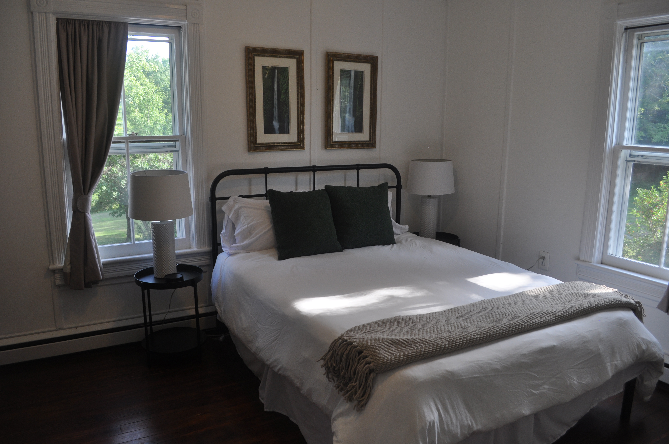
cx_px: 334
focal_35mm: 27
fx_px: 501
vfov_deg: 47.8
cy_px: 222
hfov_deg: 67.4
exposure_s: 1/125
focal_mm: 18
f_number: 5.6
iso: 400
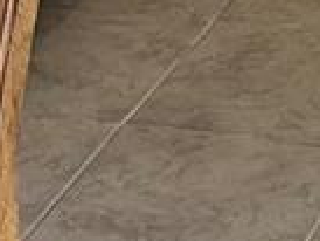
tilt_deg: -9.6
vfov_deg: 6.0
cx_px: 554
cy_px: -529
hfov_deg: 8.4
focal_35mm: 228
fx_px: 2110
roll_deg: -0.9
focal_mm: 5.1
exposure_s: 1/60
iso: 80
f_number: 1.6
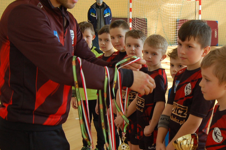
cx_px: 171
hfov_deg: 31.3
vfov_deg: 21.5
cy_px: 86
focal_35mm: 63
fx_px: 395
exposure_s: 1/100
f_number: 9
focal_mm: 22
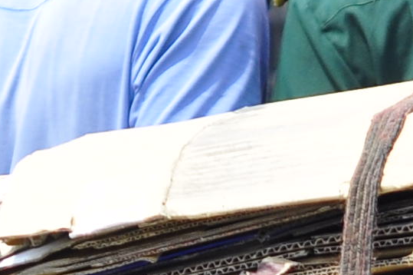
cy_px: 838
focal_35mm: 597
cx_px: 534
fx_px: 6841
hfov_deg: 3.5
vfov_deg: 2.3
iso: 200
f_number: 4.5
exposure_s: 1/1000
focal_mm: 50
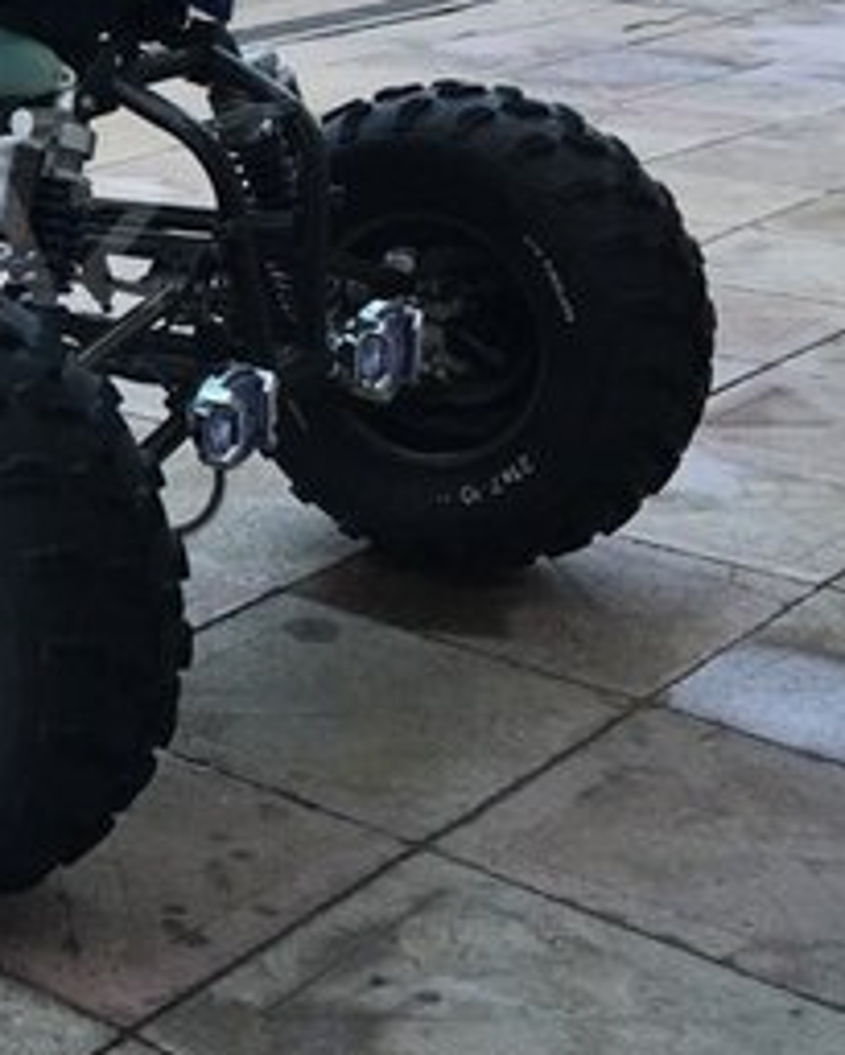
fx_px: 2281
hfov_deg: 19.3
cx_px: -260
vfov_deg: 25.7
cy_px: 245
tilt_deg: -14.6
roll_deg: +0.3
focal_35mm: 73
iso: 32
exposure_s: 1/50
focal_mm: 4.15
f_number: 2.2
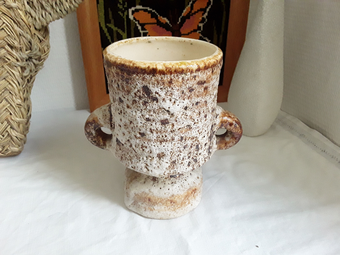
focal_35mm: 27
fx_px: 265
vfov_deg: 51.4
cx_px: 170
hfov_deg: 65.3
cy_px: 128
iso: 400
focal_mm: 2.91
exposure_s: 1/158
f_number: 1.9
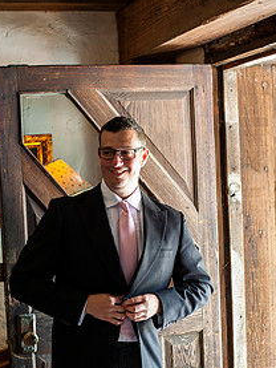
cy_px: 262
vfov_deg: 24.8
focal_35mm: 78
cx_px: 116
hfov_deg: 18.9
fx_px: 829
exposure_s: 1/60
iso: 1000
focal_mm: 50
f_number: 2.8
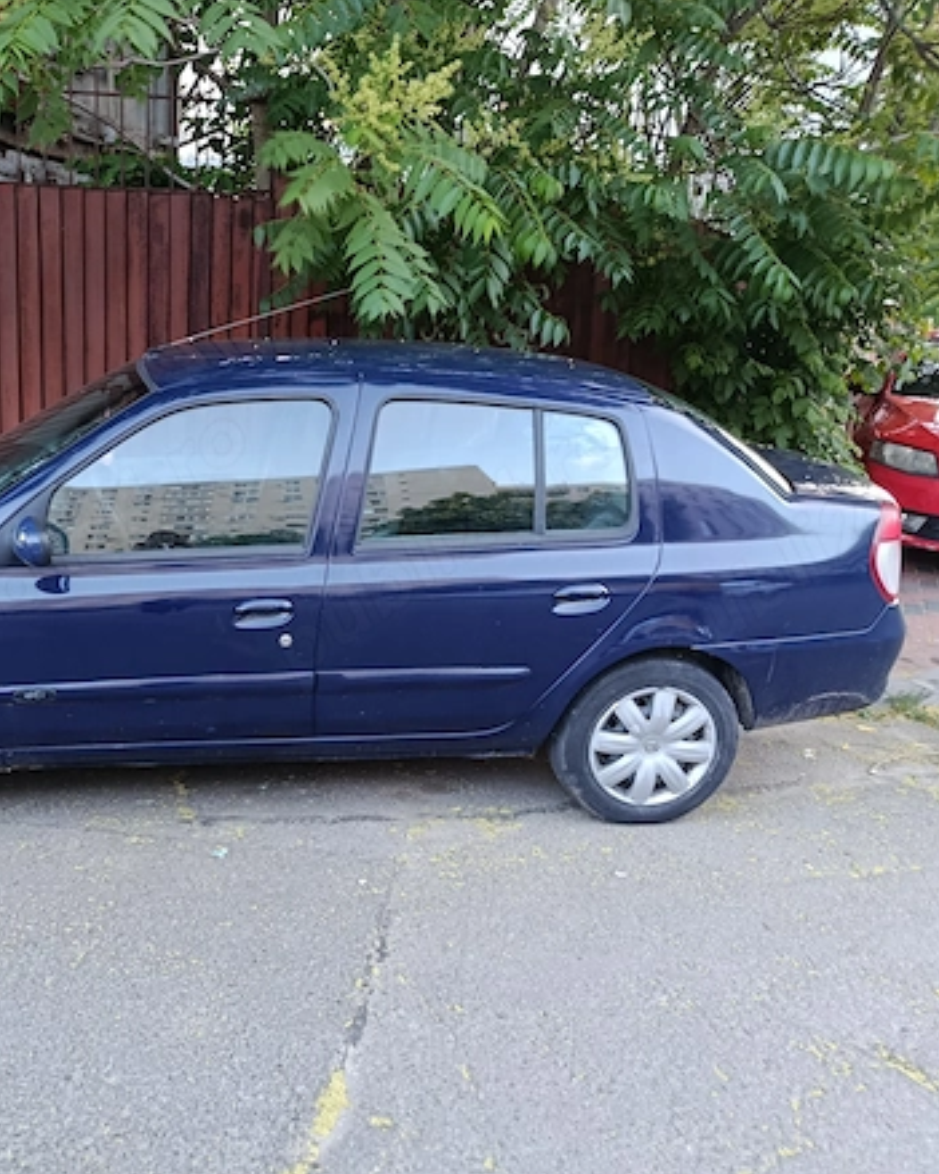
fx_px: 1112
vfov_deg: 55.7
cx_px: 259
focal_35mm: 32
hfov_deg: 44.6
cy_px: 575
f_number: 1.7
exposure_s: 1/50
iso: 677
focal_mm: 5.24
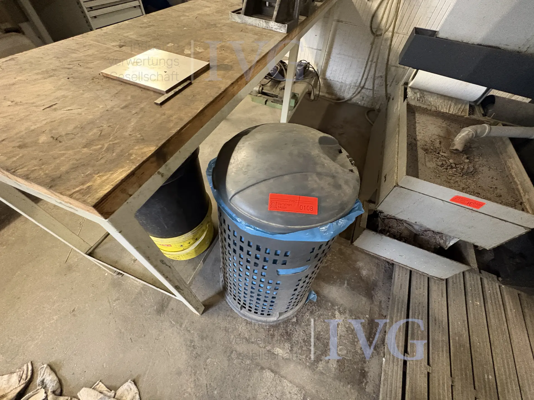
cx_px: 267
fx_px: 216
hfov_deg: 102.1
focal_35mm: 14
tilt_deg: -53.2
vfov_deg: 85.7
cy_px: 200
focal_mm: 2.22
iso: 800
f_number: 2.2
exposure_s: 1/50
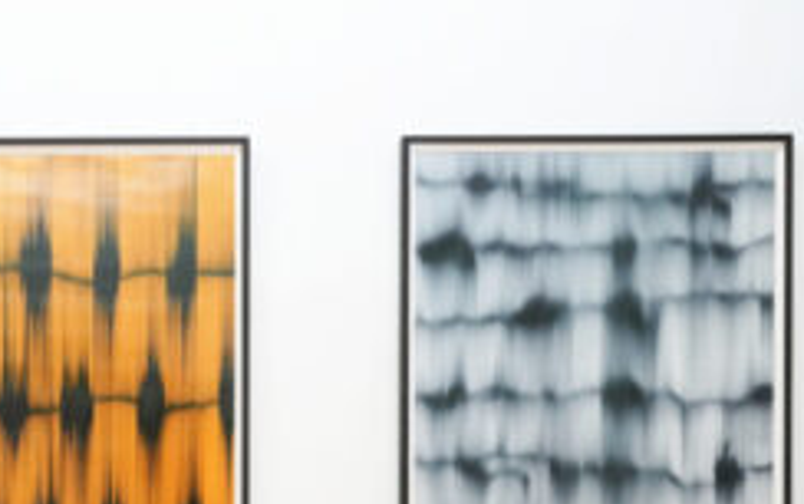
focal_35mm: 73
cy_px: 483
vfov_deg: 17.5
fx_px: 1601
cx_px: 86
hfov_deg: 27.2
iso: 3200
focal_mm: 35
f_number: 14
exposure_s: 1/40
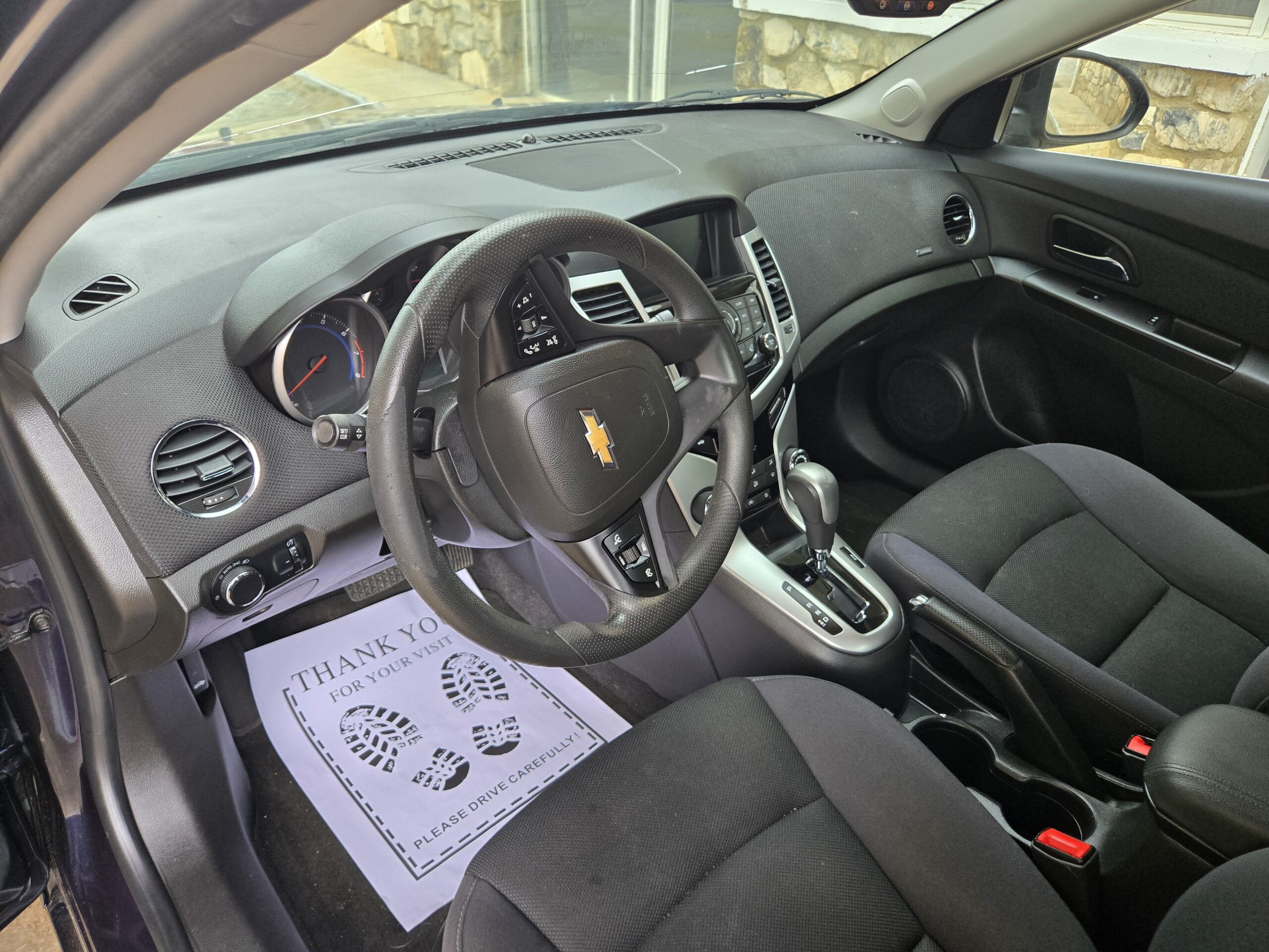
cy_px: 476
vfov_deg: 58.9
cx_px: 634
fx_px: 843
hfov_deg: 73.9
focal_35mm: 23
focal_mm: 5.4
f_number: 1.8
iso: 200
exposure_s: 1/180
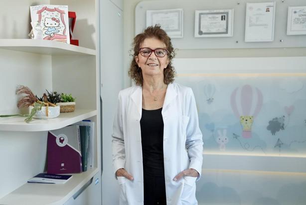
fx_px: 298
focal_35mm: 35
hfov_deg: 54.4
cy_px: 102
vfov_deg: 37.9
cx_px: 153
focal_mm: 35
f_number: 2.8
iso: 1600
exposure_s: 1/640
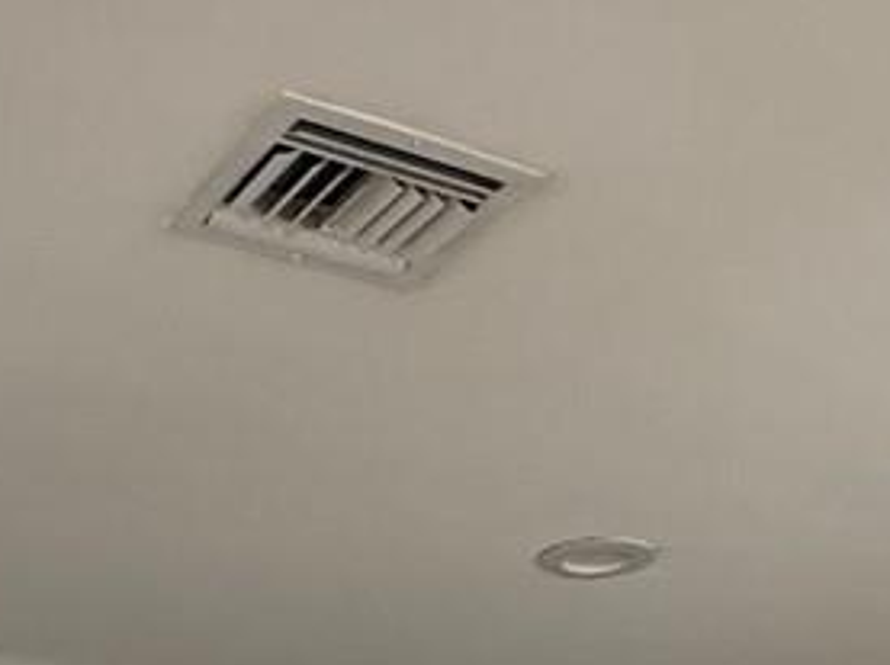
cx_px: 569
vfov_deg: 13.7
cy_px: 1539
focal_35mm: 81
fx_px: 2080
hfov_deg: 24.1
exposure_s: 1/99
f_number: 2.2
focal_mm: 2.22
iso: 160
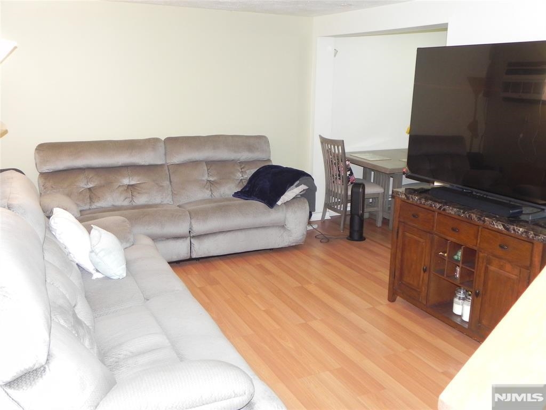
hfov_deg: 55.4
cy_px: 205
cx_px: 273
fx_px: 521
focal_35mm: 33
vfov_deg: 42.9
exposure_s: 1/30
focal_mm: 5.9
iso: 276
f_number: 2.8
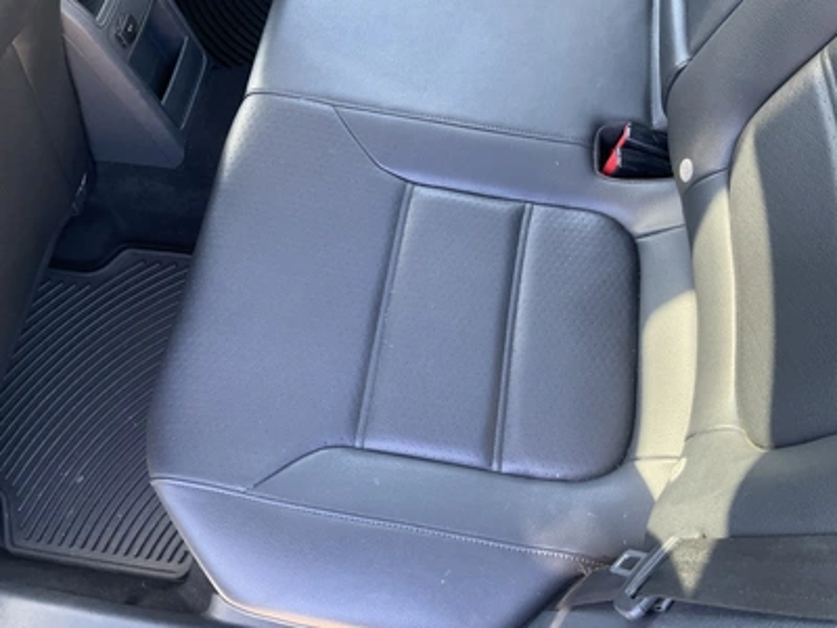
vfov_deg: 48.2
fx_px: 701
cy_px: 314
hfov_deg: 61.7
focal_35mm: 29
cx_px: 418
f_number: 1.8
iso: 100
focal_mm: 3
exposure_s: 1/60
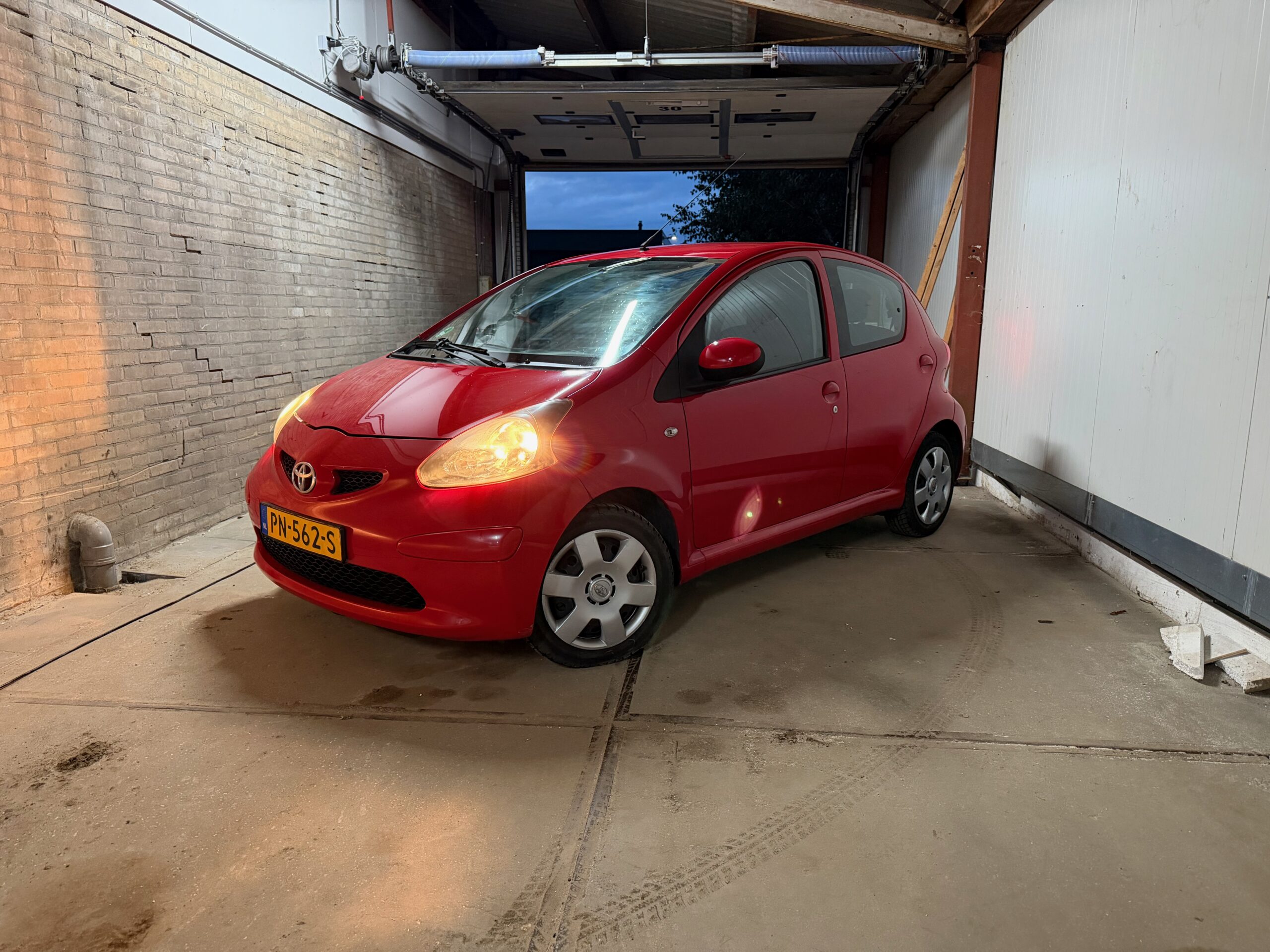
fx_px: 881
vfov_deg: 56.8
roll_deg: -0.7
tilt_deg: -11.2
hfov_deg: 71.6
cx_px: 635
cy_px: 476
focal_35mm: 24
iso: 640
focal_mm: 6.76
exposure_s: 1/60
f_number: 1.78
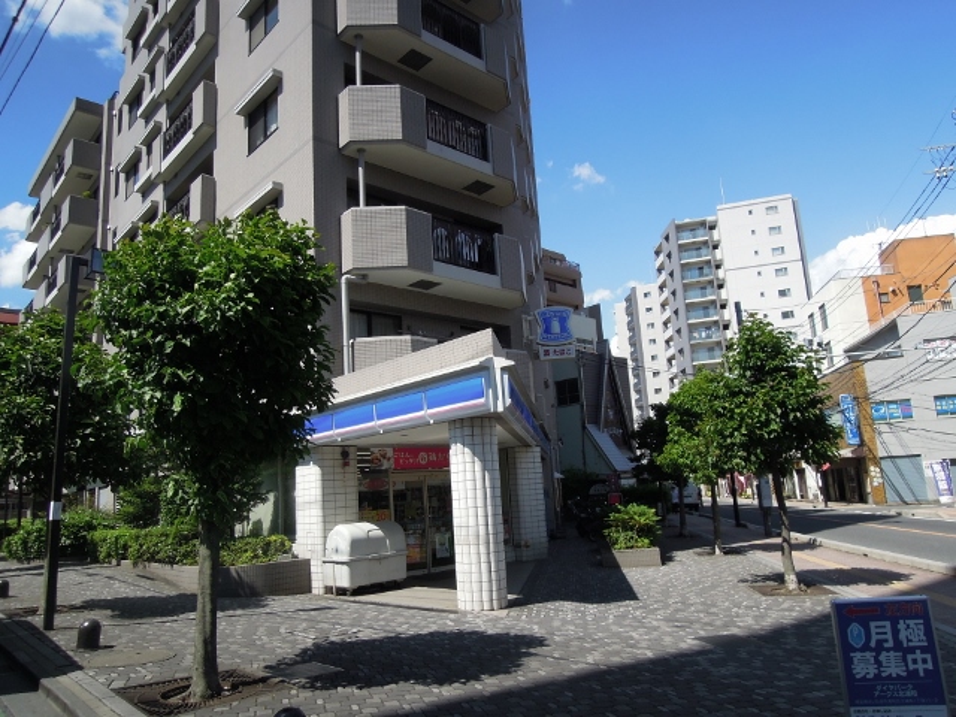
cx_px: 478
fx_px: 663
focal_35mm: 24
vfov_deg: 56.8
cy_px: 358
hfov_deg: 71.6
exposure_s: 1/1600
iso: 160
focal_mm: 4.3
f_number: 3.5
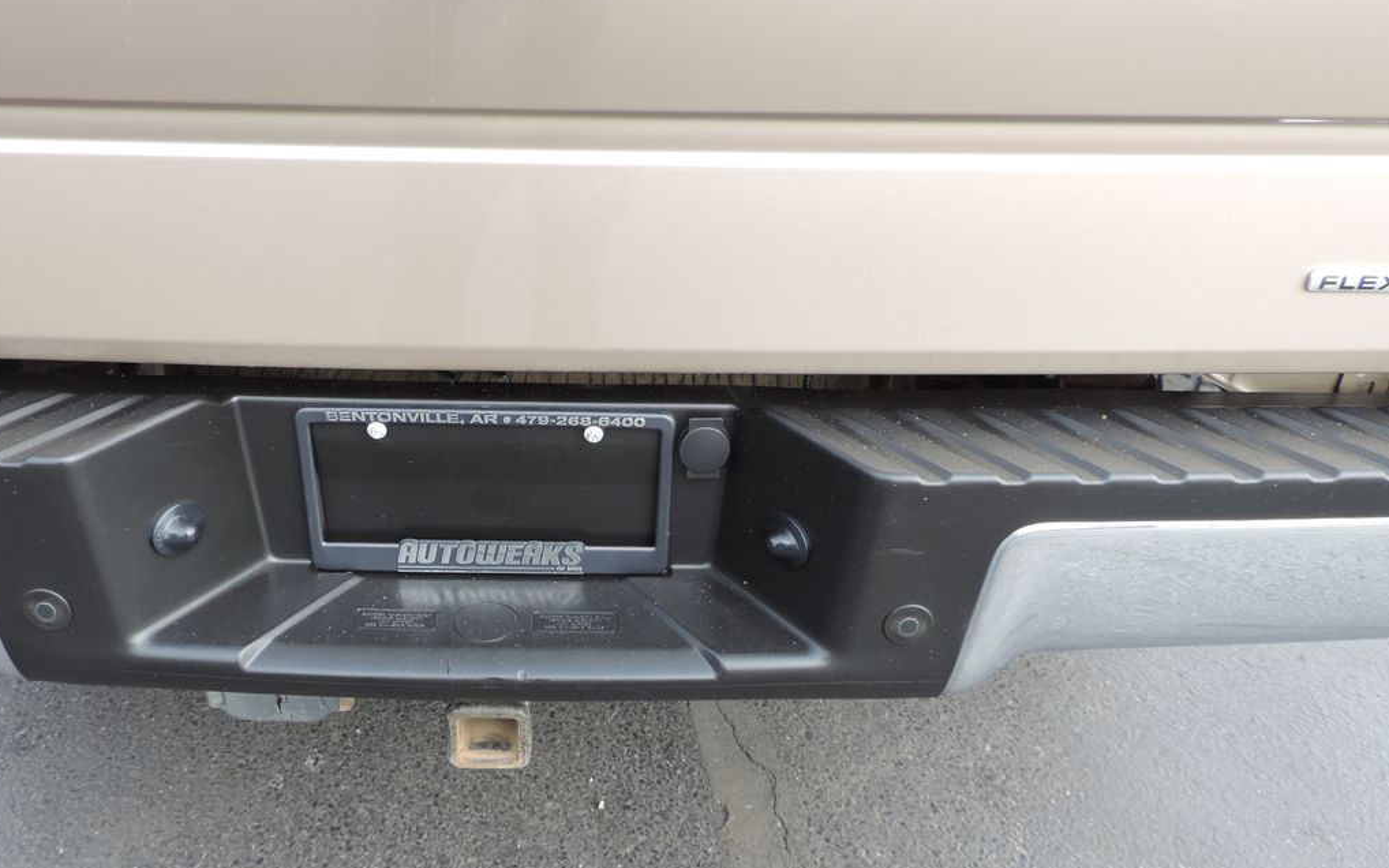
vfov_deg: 38.9
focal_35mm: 32
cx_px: 591
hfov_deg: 59.4
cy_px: 594
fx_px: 1211
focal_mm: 4.3
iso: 80
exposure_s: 1/80
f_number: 3
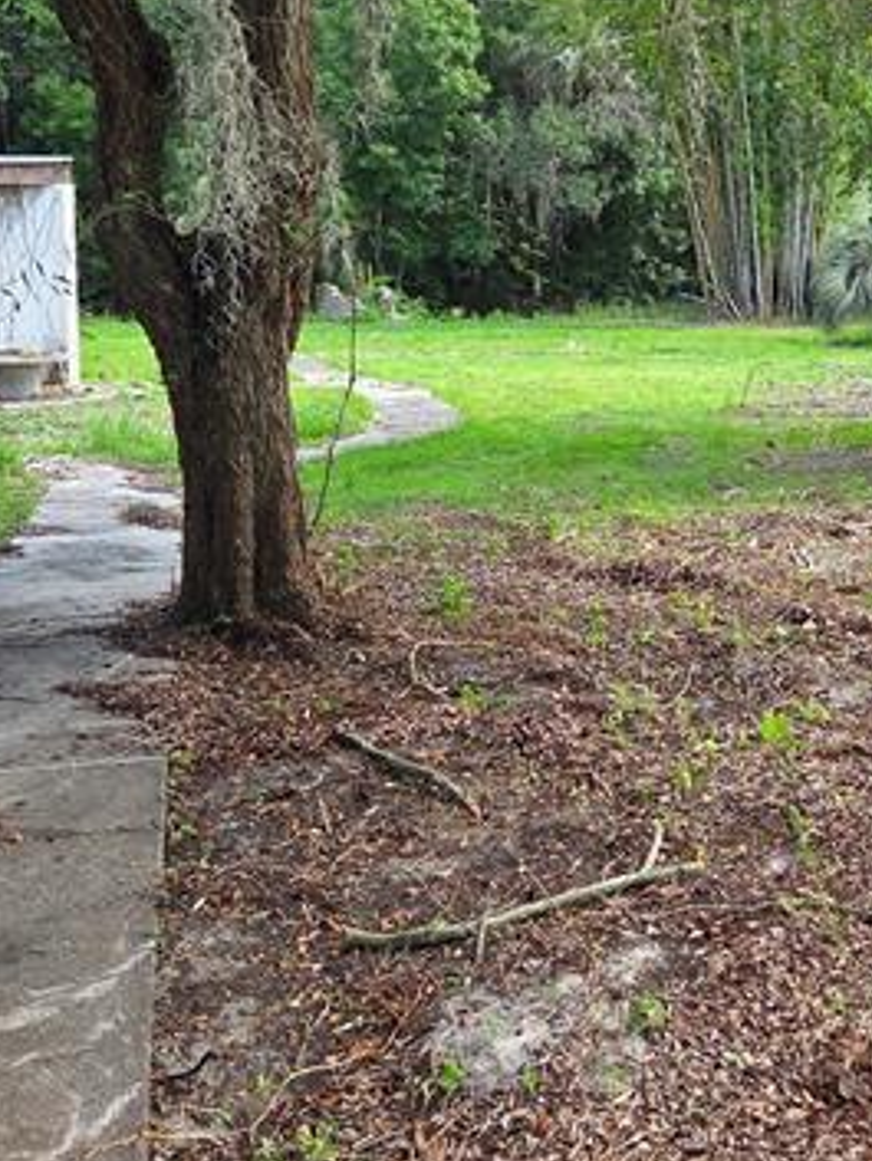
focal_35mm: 50
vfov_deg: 37.7
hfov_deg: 28.9
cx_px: 602
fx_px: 1678
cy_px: 382
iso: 25
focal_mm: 5.4
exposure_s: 1/180
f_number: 1.8
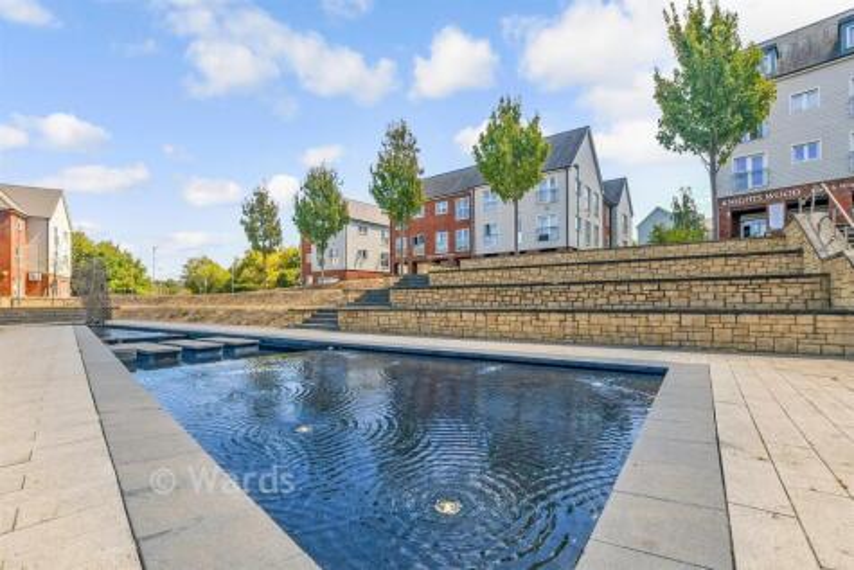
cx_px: 427
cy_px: 285
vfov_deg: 77.4
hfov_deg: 100.4
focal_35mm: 15
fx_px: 356
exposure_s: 1/320
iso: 160
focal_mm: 10
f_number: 8
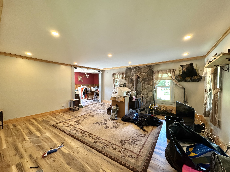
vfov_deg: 85.7
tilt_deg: -2.5
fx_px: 93
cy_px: 86
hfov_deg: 102.1
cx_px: 115
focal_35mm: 14
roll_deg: +0.0
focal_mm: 2.22
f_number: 2.2
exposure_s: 1/60
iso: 320
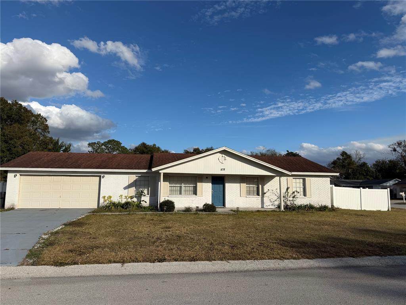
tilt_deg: +8.0
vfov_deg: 56.8
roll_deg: +0.4
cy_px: 152
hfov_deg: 71.6
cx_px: 203
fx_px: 281
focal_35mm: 24
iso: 80
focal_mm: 6.76
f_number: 1.78
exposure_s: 1/8130
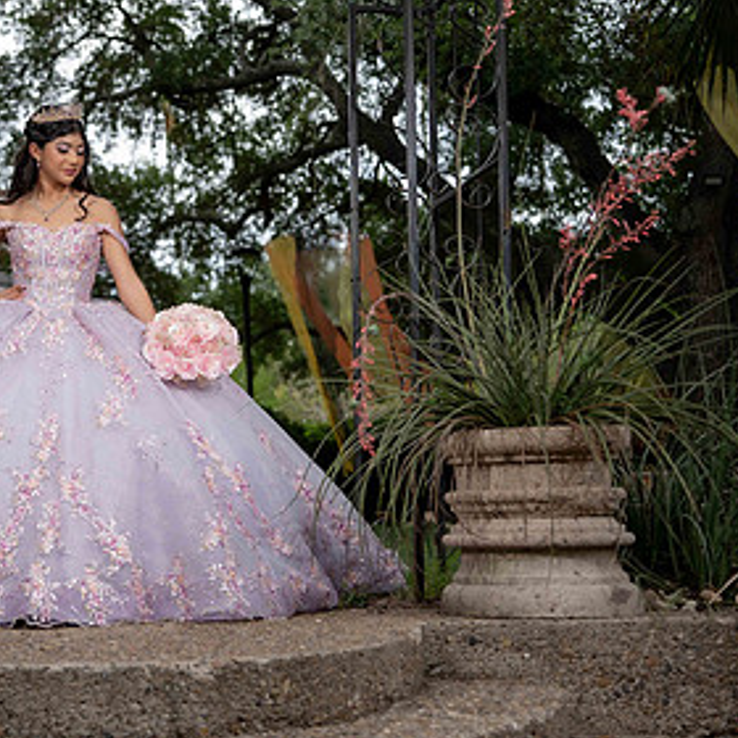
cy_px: 275
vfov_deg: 25.6
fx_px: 1616
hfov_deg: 24.9
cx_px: 66
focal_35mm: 67
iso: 80
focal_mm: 38
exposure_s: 1/800
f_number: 2.2
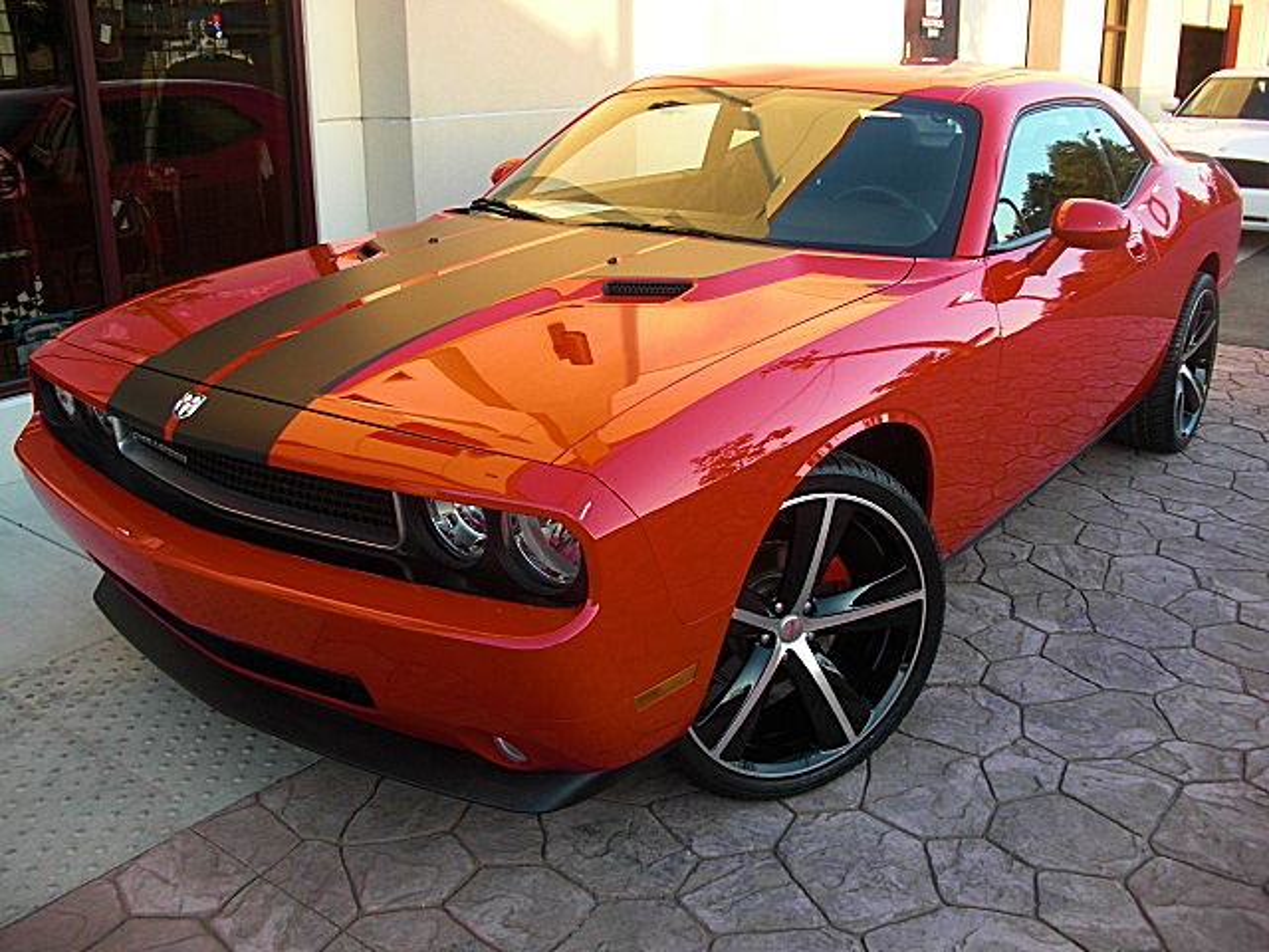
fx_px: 1320
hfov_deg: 51.4
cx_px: 634
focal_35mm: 36
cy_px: 476
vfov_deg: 39.7
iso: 50
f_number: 2.8
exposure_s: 1/60
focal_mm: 6.3
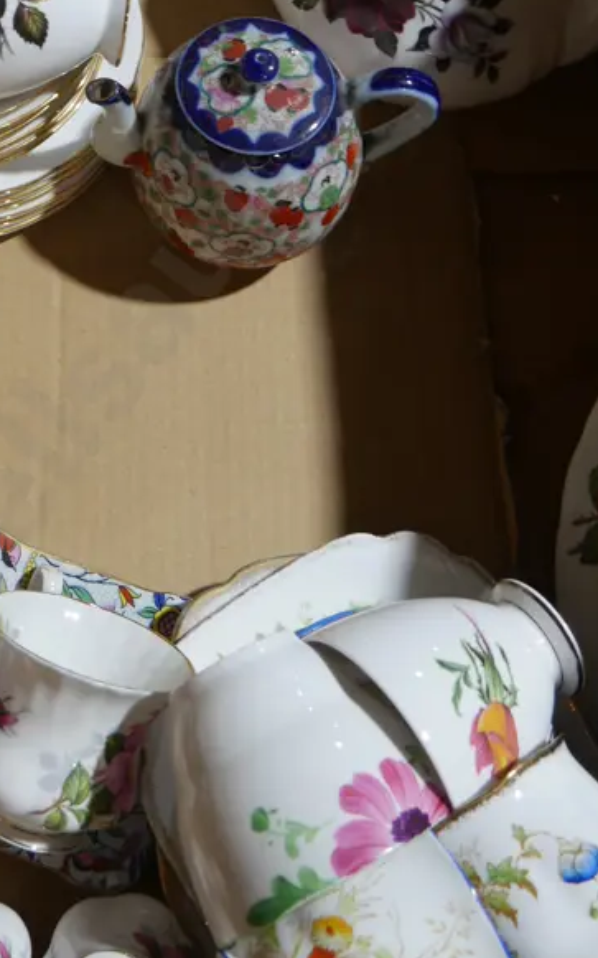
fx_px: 1461
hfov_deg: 23.1
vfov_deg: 35.5
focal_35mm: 56
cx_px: 208
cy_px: 242
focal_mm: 15
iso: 200
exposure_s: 1/60
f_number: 3.6
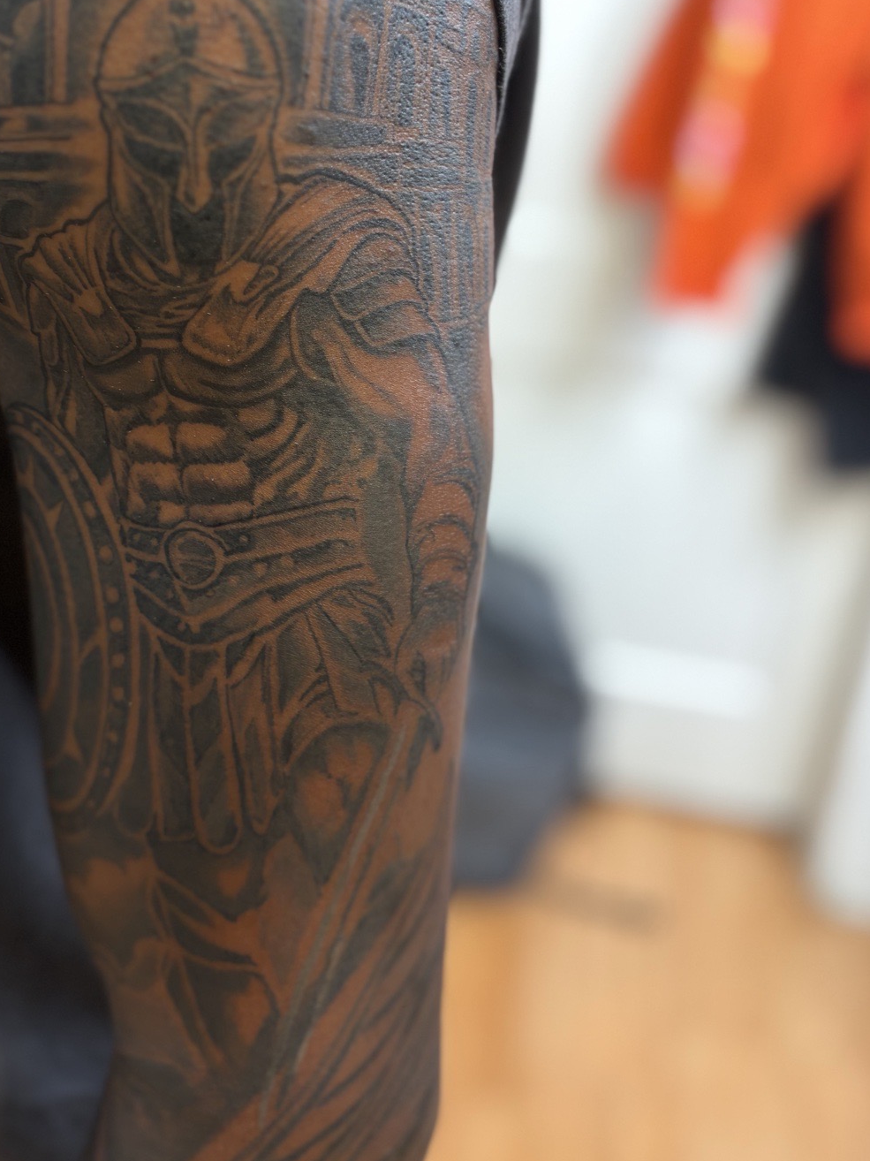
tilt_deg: -23.2
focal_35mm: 38
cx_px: 287
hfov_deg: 37.3
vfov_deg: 48.1
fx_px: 1274
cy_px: 376
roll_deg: -4.1
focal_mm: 5.96
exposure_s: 1/60
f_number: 1.6
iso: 125
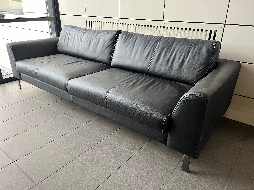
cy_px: 95
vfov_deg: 53.1
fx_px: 191
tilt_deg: -23.5
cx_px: 127
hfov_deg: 67.3
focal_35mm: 26
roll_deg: +0.0
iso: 125
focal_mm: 5.1
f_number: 1.6
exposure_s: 1/91
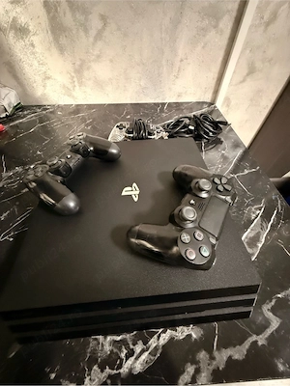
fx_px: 156
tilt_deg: -50.5
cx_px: 145
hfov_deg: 85.7
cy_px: 193
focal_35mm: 14
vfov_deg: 102.1
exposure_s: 1/30
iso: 2000
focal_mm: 2.22
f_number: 2.2
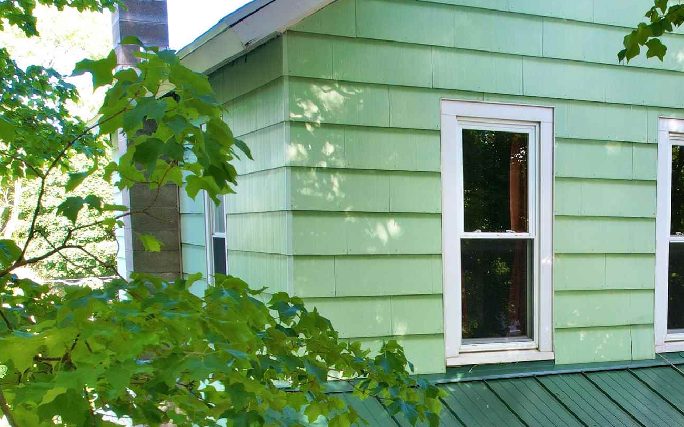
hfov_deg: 36.4
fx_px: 988
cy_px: 413
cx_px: 582
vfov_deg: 23.5
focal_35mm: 53
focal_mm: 8.38
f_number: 2.8
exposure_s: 1/80
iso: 100
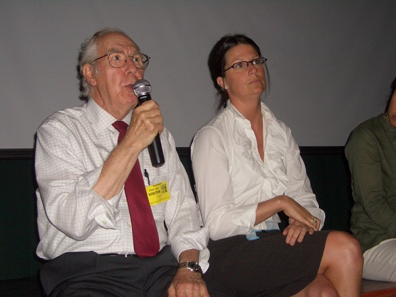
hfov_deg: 38.9
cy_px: 148
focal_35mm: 49
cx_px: 198
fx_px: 561
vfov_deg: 29.7
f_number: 3.1
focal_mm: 8.2
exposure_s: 1/60
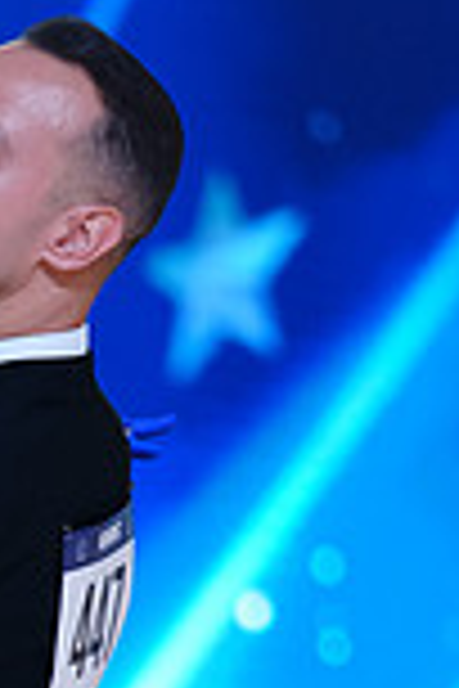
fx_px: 9772
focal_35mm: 511
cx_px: -322
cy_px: 1003
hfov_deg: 2.7
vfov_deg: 4.0
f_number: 2.8
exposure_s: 1/500
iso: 800
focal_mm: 135
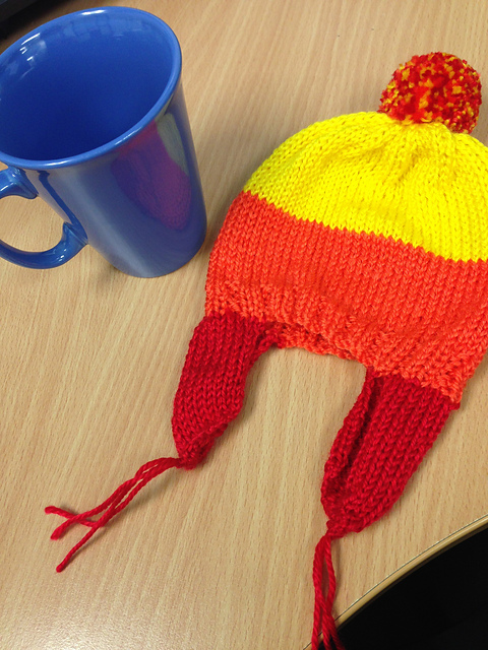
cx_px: 244
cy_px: 325
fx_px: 620
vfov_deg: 55.4
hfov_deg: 42.9
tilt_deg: -57.7
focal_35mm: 33
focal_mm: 4.12
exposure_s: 1/20
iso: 80
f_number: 2.4
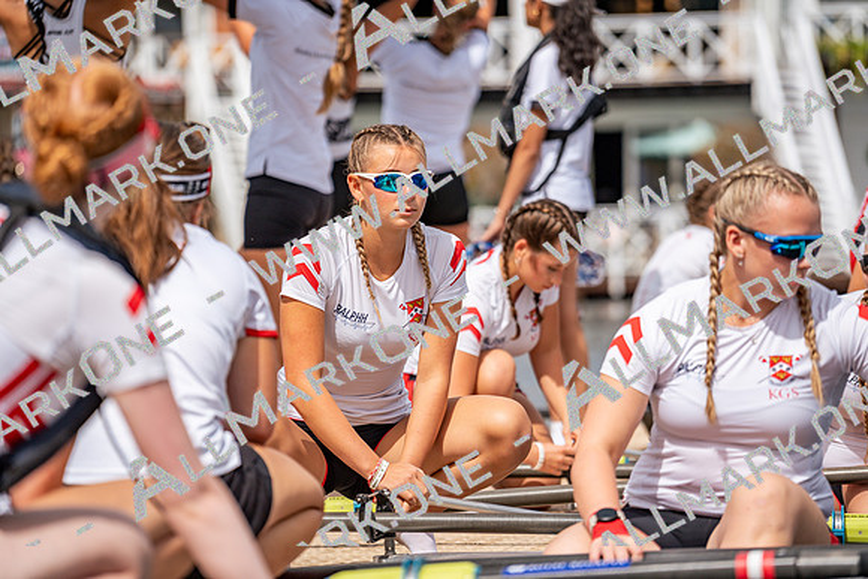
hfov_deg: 10.3
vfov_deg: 6.9
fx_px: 4823
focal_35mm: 200
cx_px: 434
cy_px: 290
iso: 100
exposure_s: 1/2500
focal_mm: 200
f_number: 4
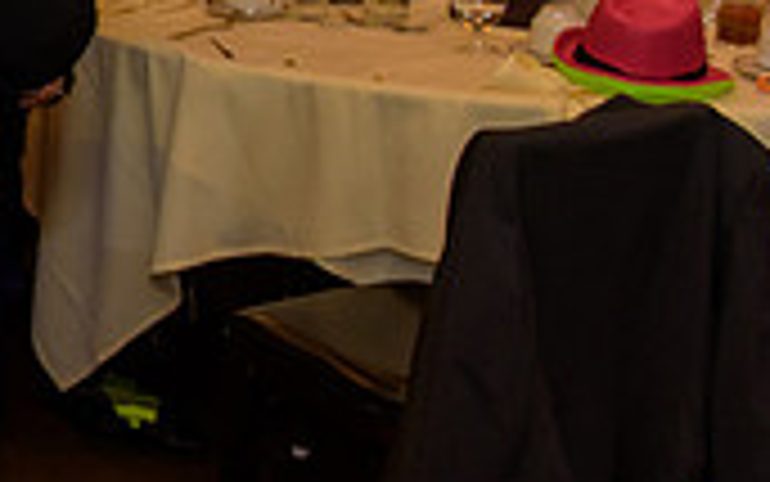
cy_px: -101
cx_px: -500
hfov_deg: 19.1
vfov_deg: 14.1
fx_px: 1889
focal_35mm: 90
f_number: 3.2
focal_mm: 26
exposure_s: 1/125
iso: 1600
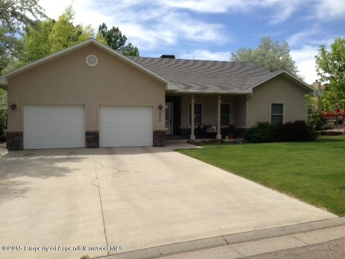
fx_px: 329
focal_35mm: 33
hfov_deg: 55.4
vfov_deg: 42.9
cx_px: 172
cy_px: 130
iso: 50
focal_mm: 4.13
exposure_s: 1/1178
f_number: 2.4
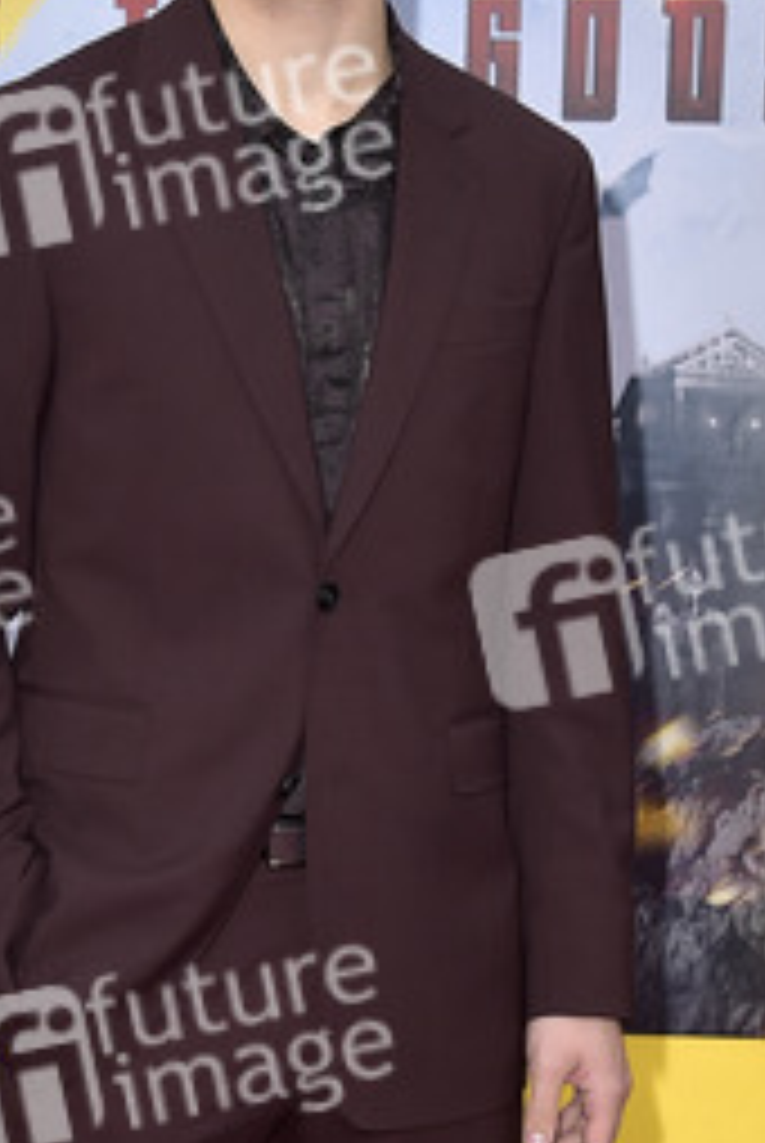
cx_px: 295
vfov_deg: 31.6
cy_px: 378
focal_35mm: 63
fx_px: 2003
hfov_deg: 21.6
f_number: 6.3
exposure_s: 1/250
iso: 320
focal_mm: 40
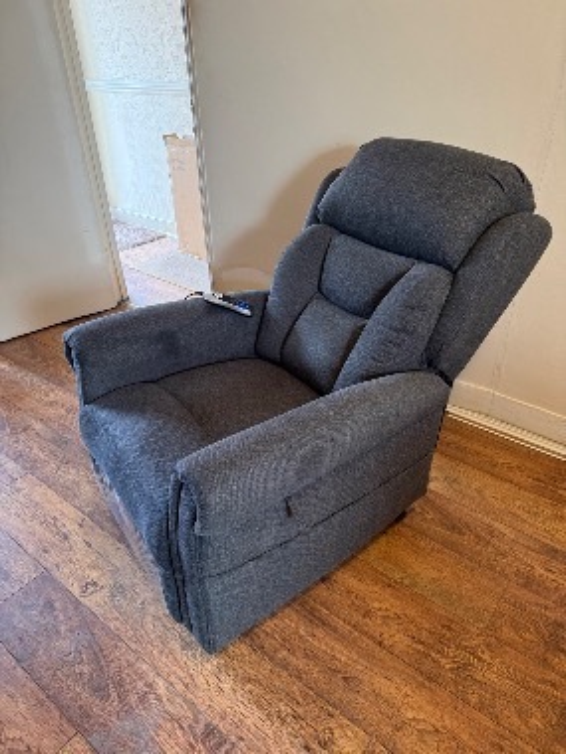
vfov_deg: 71.6
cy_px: 377
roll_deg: +0.5
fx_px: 523
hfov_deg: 56.8
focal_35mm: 24
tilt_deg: -31.7
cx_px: 283
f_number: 1.78
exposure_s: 1/50
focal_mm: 6.76
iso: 250
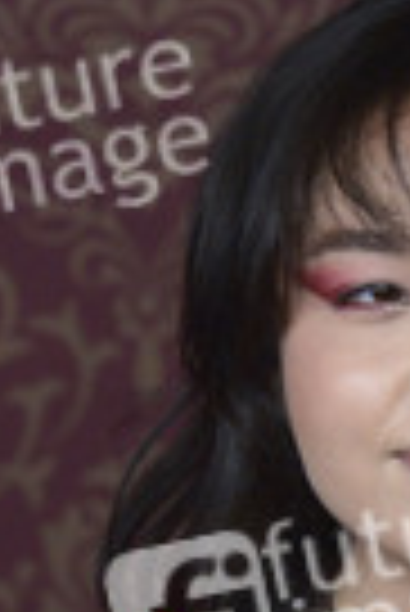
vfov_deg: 4.5
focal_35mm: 457
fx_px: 7787
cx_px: 471
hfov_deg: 3.0
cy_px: 824
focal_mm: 155
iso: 2000
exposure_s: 1/320
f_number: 6.3
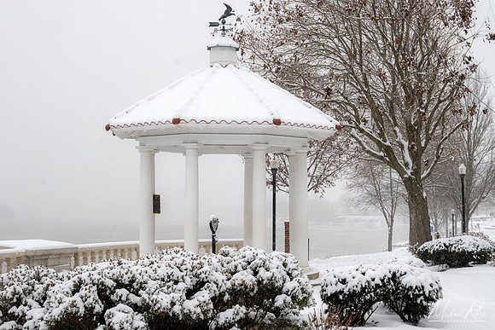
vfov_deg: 20.6
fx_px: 908
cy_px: 165
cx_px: 248
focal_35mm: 66
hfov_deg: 30.5
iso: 100
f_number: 10
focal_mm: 44
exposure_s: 1/200
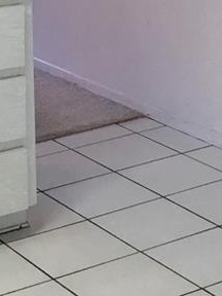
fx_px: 1103
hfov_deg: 11.5
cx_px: 135
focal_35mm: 129
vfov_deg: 14.3
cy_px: -148
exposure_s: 1/30
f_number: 2.4
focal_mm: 3.3
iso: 32
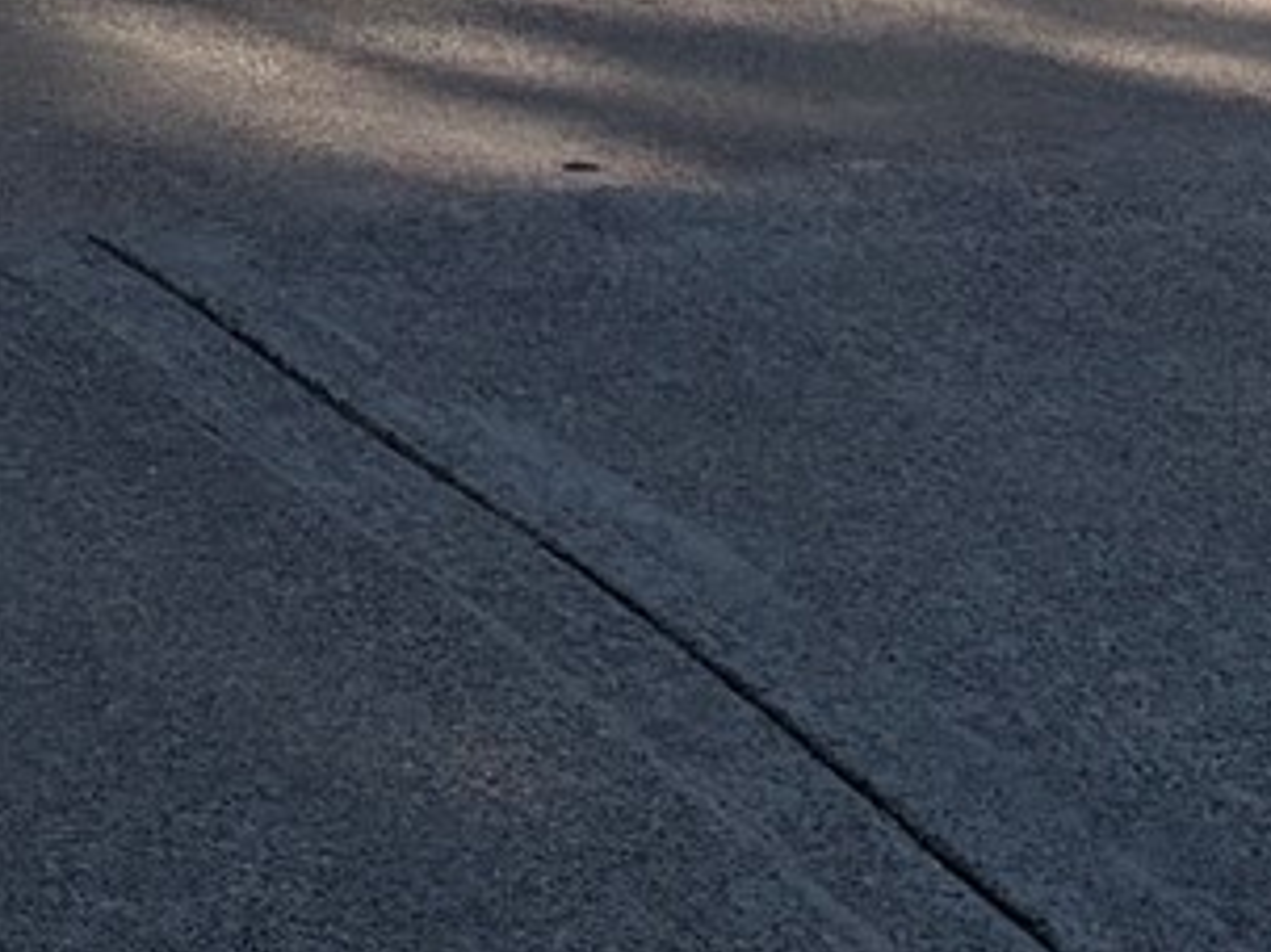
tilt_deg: +3.0
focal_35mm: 176
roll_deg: -0.5
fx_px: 6460
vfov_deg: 7.3
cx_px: -646
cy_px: -2017
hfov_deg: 10.8
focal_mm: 5.96
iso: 50
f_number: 1.6
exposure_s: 1/5348
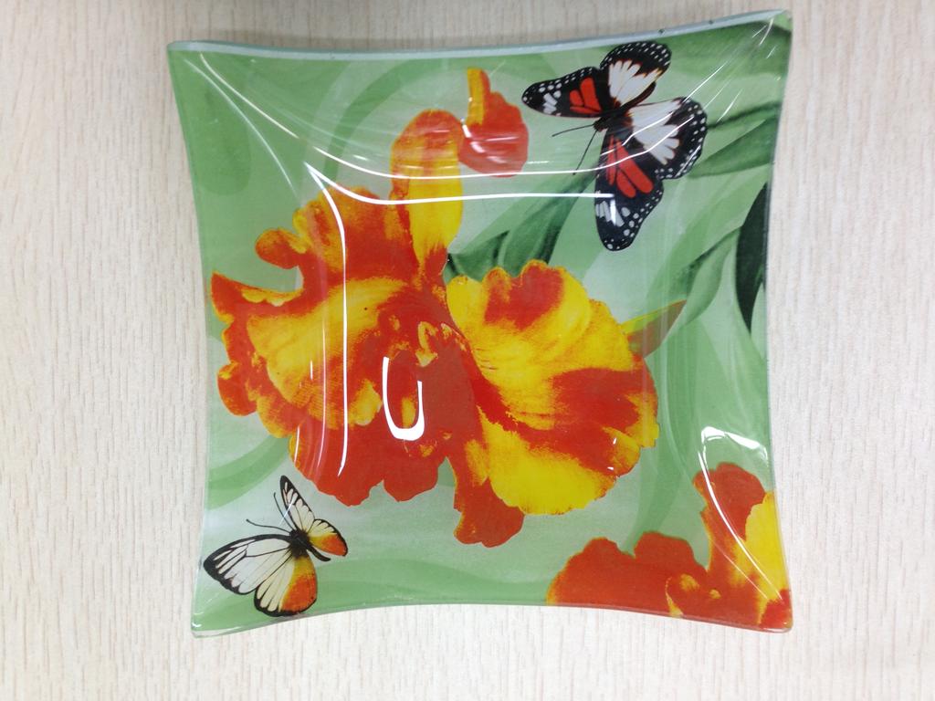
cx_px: 468
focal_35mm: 33
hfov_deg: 55.4
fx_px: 891
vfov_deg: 42.9
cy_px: 350
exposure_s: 1/24
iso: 50
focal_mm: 4.12
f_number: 2.4
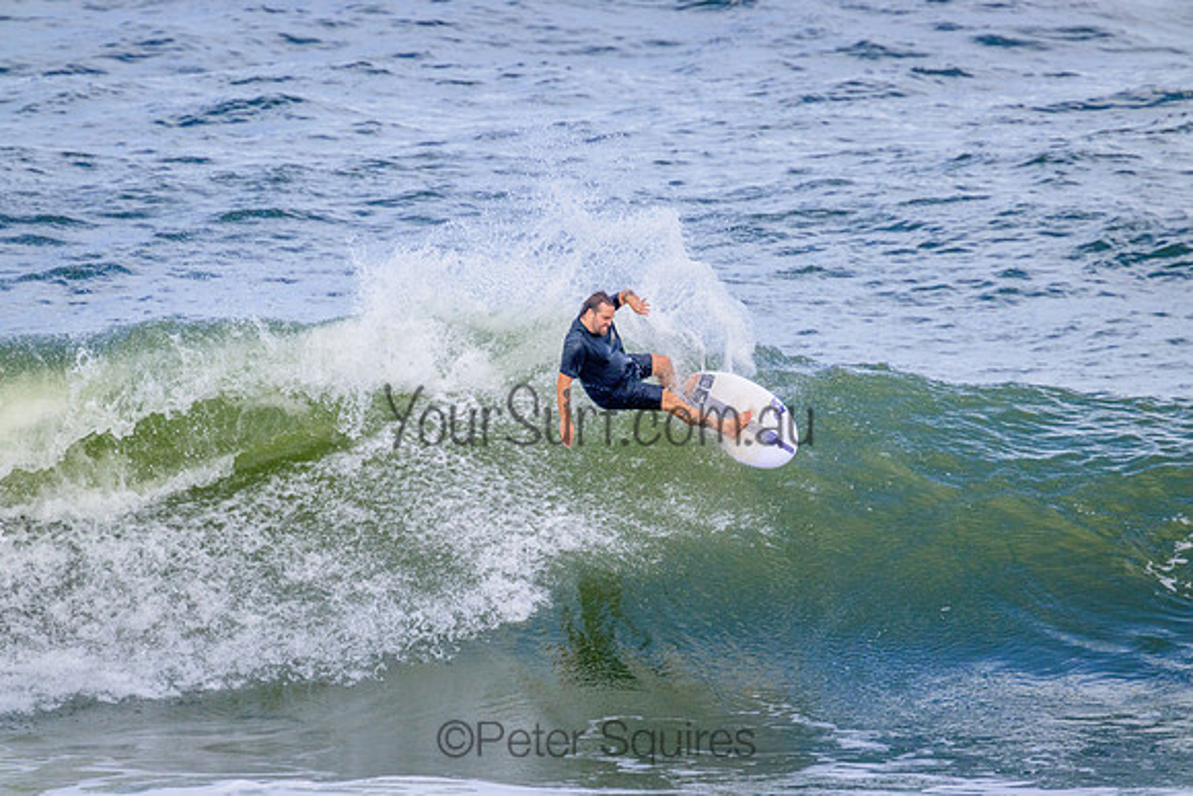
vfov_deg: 1.7
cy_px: 398
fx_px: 26516
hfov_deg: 2.6
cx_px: 596
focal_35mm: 800
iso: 1250
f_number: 11
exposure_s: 1/2000
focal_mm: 800
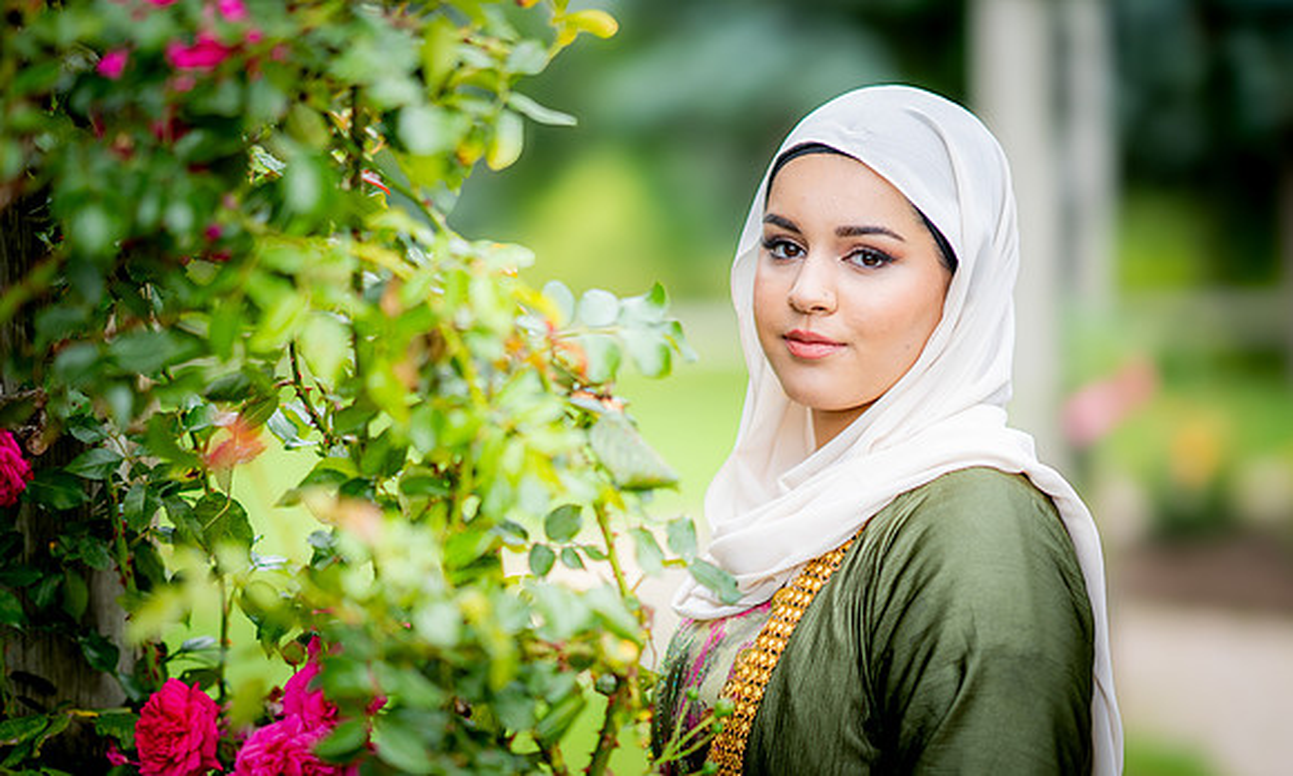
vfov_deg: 12.8
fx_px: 3467
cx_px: 595
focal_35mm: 99
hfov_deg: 21.1
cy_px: 440
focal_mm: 85
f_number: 1.4
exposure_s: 1/2000
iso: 100
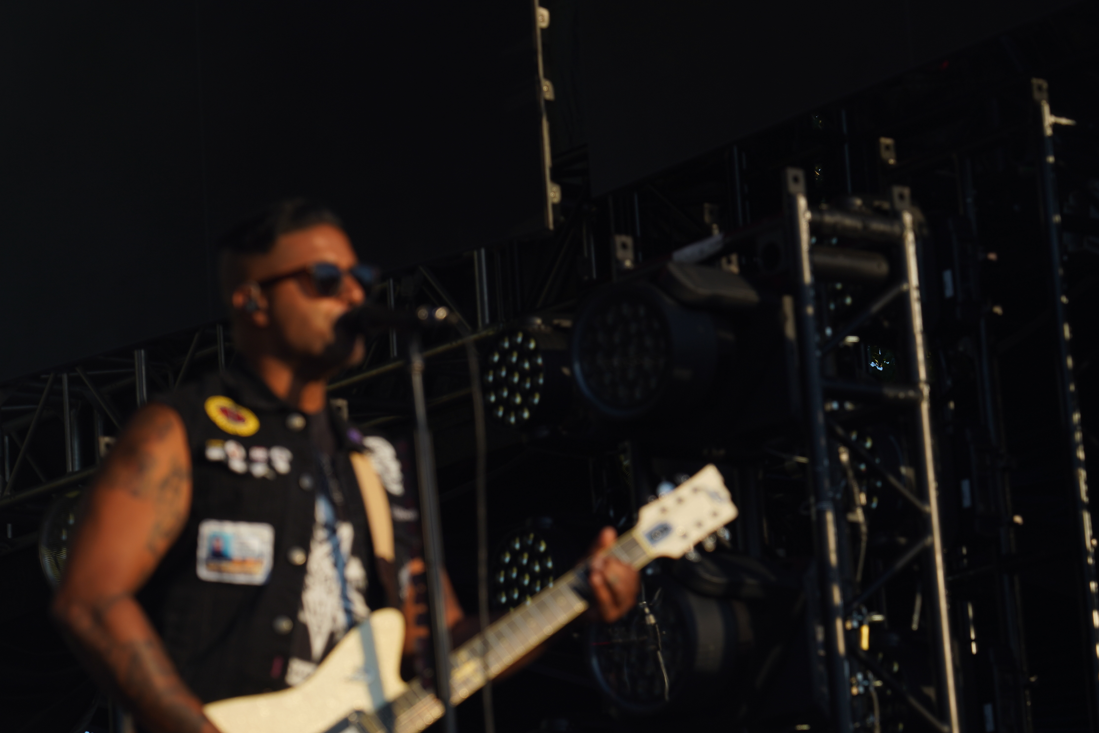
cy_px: 416
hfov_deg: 14.6
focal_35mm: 141
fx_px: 4304
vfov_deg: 9.7
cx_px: 552
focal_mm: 105
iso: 100
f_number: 6.3
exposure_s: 1/320
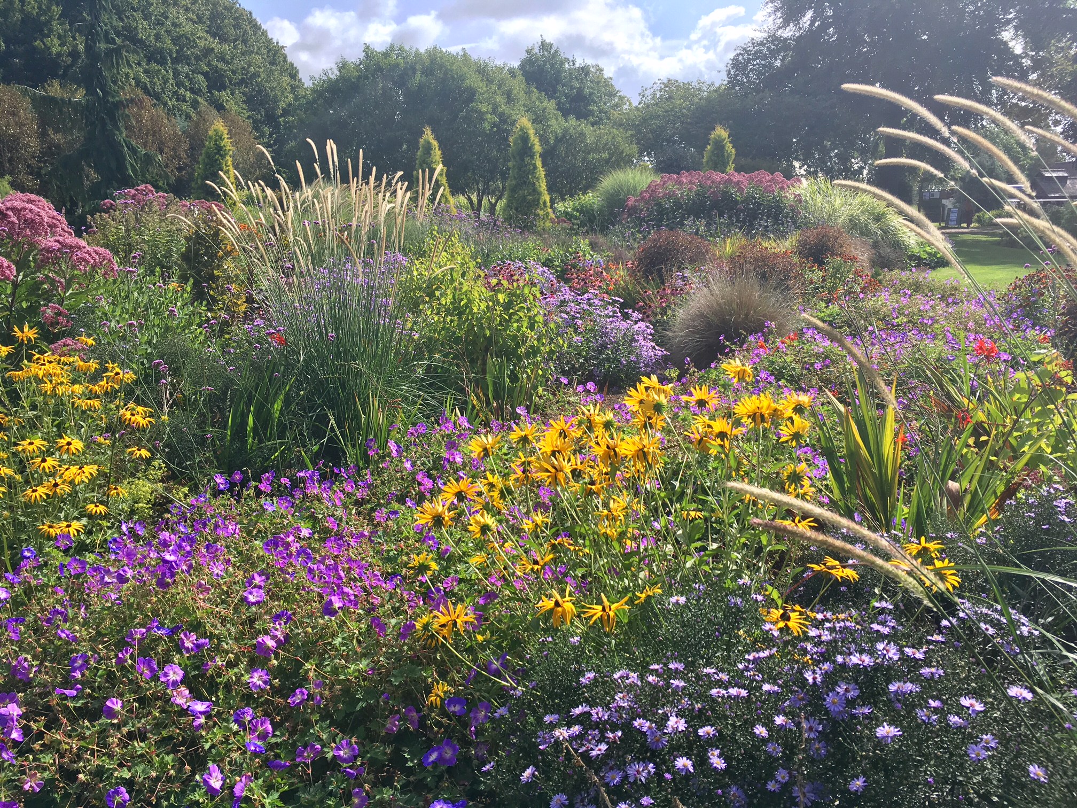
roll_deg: +1.5
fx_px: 902
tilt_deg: -12.6
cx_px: 538
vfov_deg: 48.2
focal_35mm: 29
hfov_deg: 61.7
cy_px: 404
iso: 25
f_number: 2.2
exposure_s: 1/950
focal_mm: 4.15
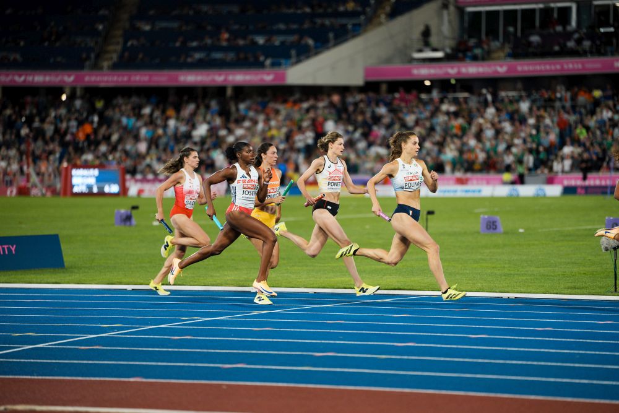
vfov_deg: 9.2
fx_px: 2579
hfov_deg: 13.7
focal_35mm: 150
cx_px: 310
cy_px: 206
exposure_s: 1/1250
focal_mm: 150
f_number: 2
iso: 800
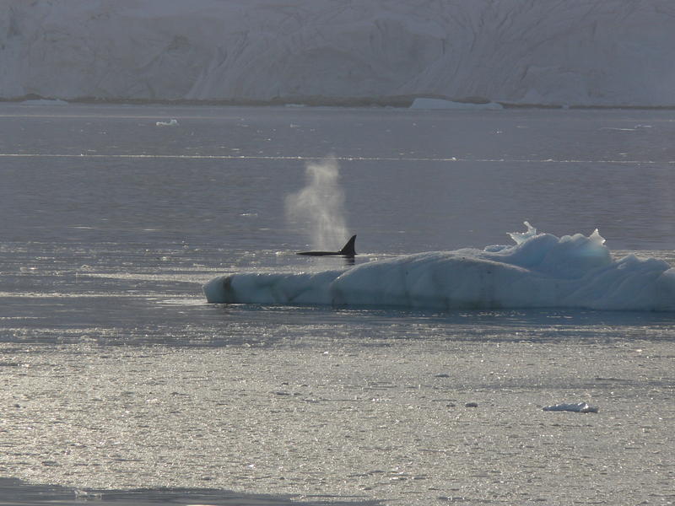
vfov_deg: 2.8
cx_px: 338
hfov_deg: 3.7
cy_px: 253
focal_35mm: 535
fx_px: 10432
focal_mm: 88.8
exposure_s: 1/500
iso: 80
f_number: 7.1
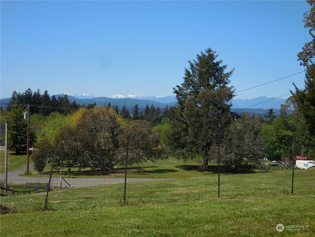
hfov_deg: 42.1
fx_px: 409
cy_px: 118
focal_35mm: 45
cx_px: 158
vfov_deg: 32.2
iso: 125
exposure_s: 1/1250
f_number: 4.2
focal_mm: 8.1
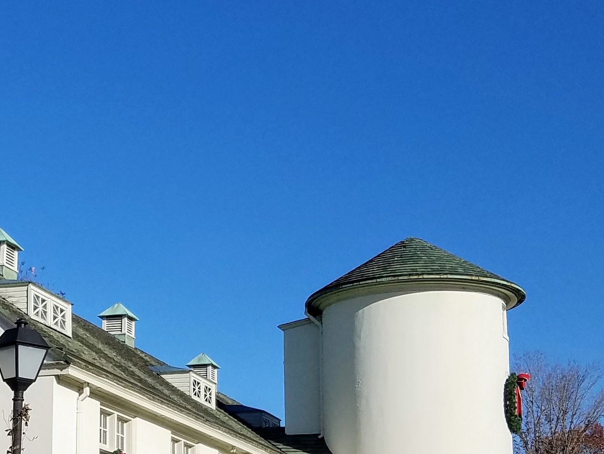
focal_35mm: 76
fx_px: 1326
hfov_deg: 24.7
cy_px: 351
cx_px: 26
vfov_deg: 19.2
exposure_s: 1/4008
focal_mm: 4.2
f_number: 1.7
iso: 50
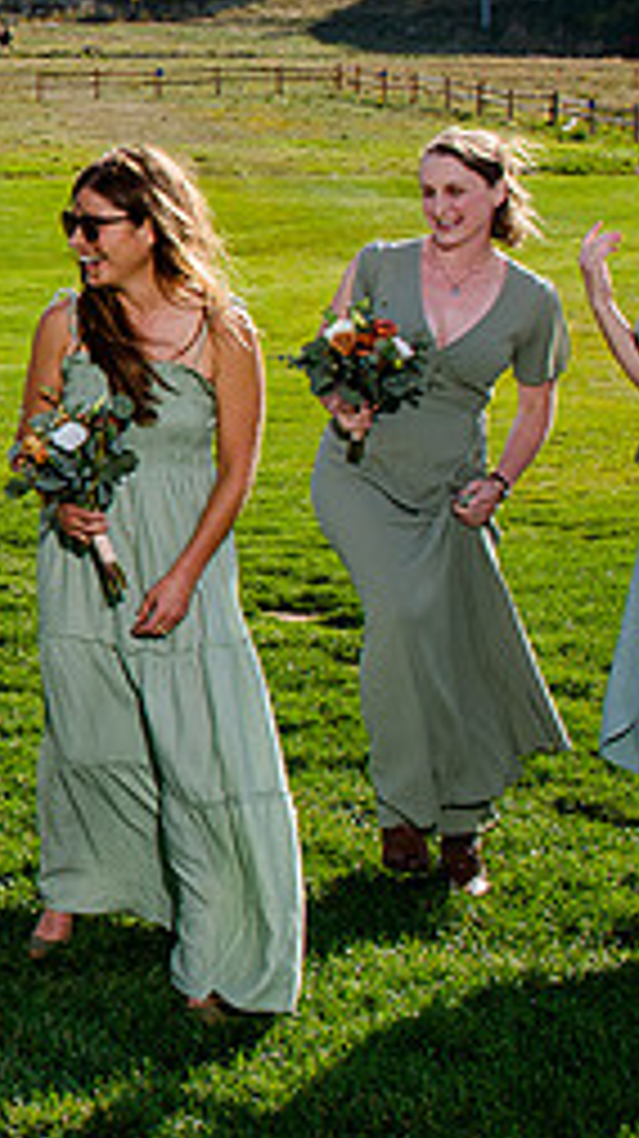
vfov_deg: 30.8
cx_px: -682
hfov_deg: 14.4
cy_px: 374
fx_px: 2052
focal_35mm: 68
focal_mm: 24
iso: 200
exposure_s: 1/250
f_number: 8
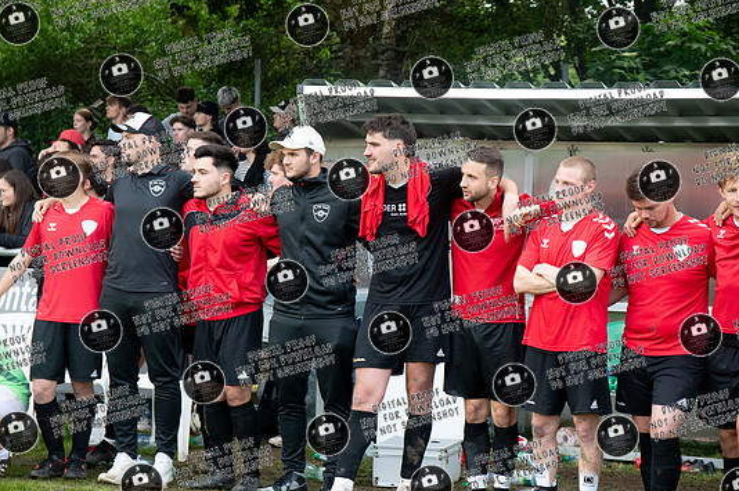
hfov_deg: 20.2
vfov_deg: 13.5
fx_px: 2071
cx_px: 376
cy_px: 248
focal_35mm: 101
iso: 1000
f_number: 4
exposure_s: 1/500
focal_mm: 62
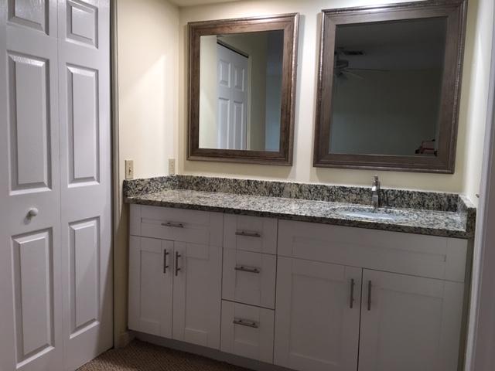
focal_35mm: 29
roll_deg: -2.5
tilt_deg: -6.0
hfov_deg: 61.7
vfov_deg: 48.2
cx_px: 248
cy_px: 186
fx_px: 415
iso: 25
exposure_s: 1/15
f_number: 2.2
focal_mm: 4.15
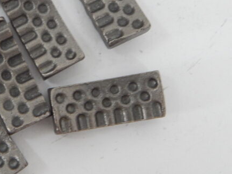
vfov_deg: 14.8
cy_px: 29
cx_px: -5
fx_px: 664
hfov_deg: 19.2
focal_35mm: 99
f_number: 3.6
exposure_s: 1/13
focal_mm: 7.7
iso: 400
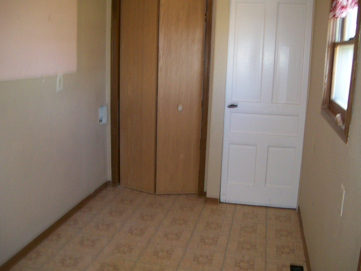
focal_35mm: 36
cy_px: 136
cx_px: 180
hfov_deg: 51.4
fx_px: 375
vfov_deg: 39.7
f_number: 2.7
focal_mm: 6
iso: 140
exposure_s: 1/64
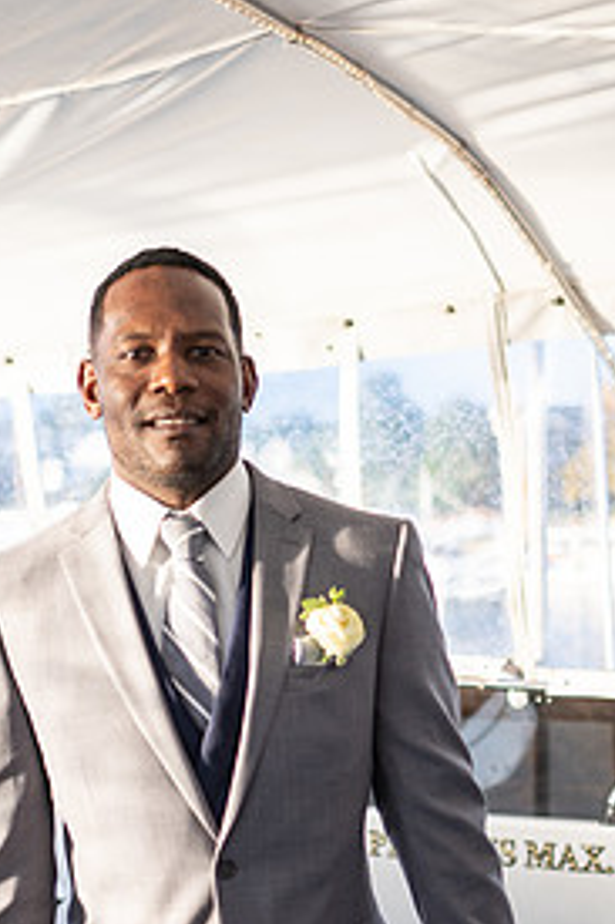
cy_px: 719
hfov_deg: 22.9
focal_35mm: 59
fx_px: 1514
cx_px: 376
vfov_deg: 33.1
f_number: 1.4
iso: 125
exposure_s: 1/1000
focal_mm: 24
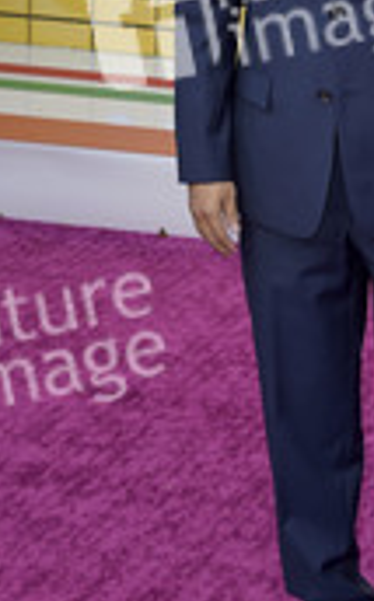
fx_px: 1865
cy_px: 182
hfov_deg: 11.3
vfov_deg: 18.2
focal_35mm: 114
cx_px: 369
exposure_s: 1/250
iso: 640
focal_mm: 48
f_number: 7.1
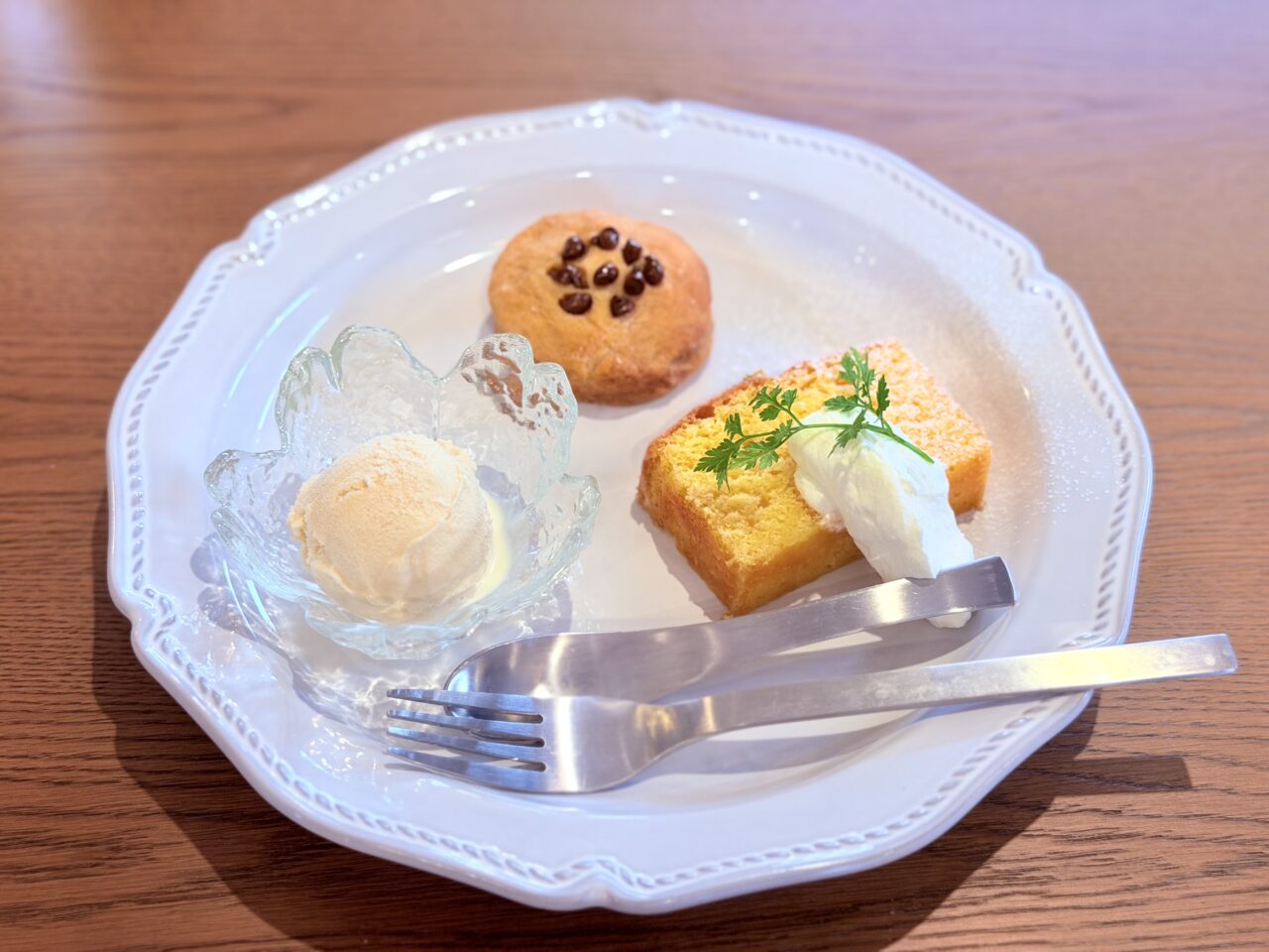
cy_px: 476
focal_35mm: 48
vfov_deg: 30.3
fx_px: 1760
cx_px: 634
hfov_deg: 39.7
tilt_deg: -49.9
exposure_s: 1/60
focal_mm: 6.76
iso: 125
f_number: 1.78
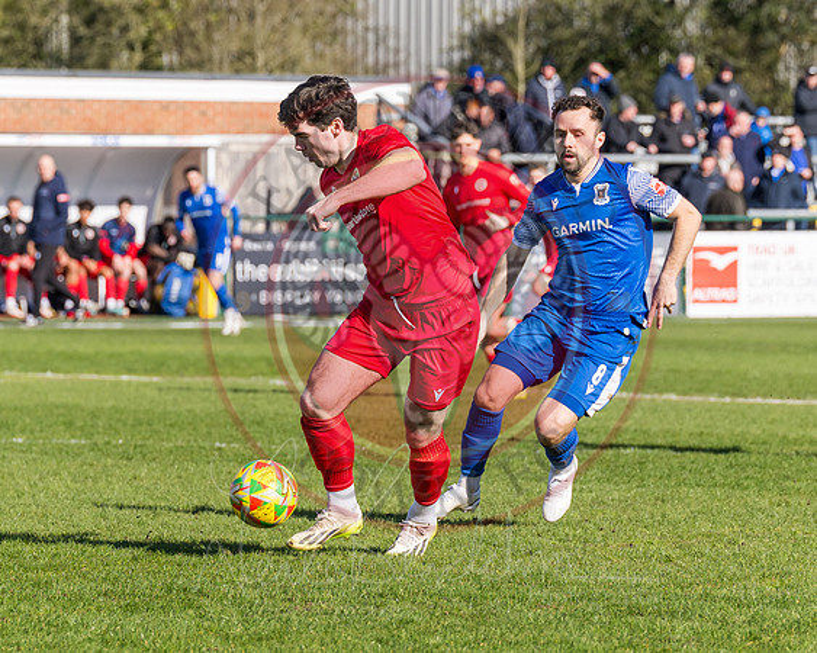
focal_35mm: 288
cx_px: 364
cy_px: 372
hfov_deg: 6.7
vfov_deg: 5.4
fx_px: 6957
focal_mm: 120
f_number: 4
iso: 100
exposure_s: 1/2500
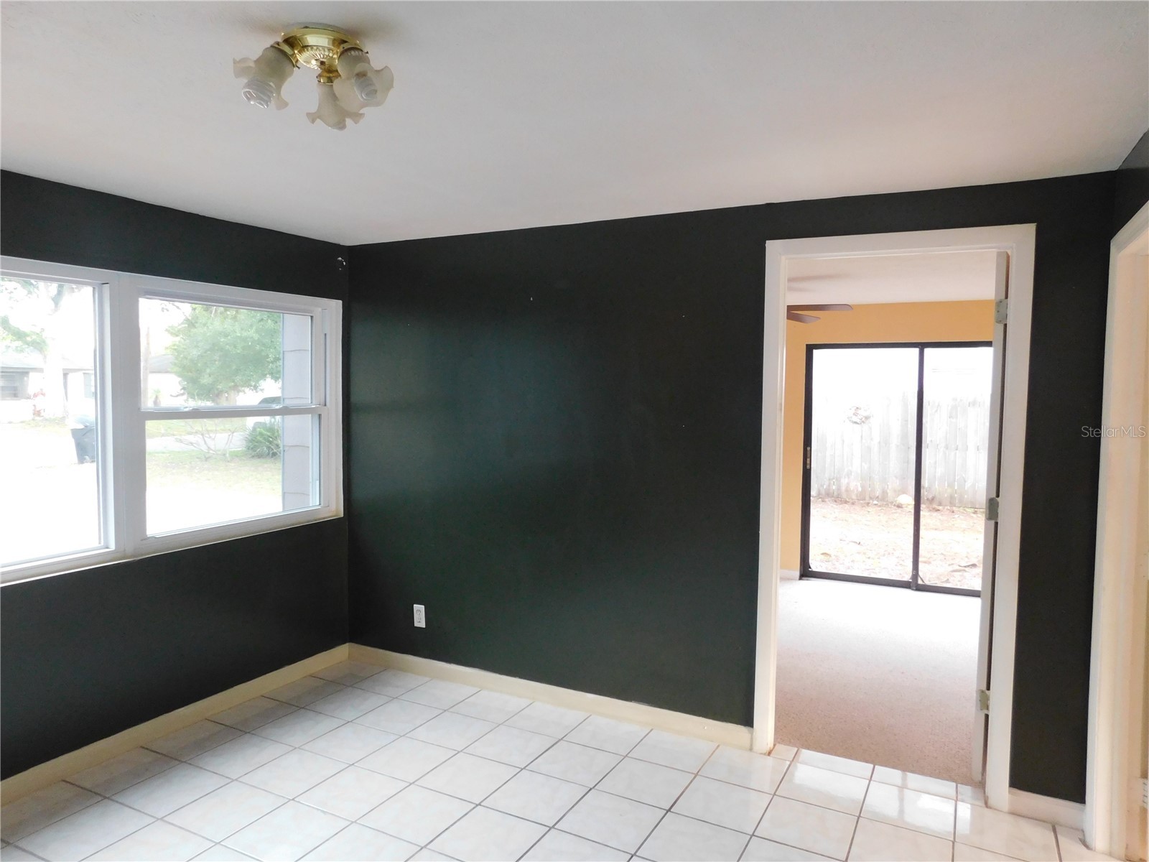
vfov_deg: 58.9
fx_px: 763
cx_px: 574
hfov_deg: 73.9
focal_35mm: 23
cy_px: 431
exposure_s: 1/30
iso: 400
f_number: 3
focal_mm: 4
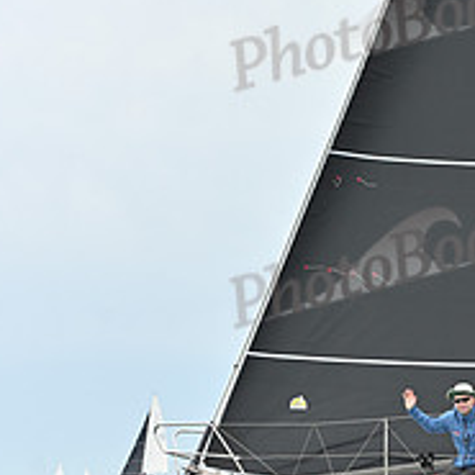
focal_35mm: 187
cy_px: 358
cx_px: 727
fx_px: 2903
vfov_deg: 9.3
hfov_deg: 9.1
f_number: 6.3
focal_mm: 70
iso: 320
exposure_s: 1/1000
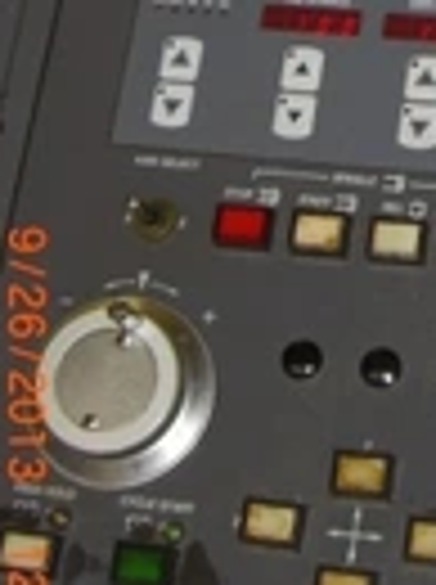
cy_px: -108
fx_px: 1971
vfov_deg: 16.2
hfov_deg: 12.3
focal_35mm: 117
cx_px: 562
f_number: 2.7
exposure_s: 1/60
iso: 100
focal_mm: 6.2
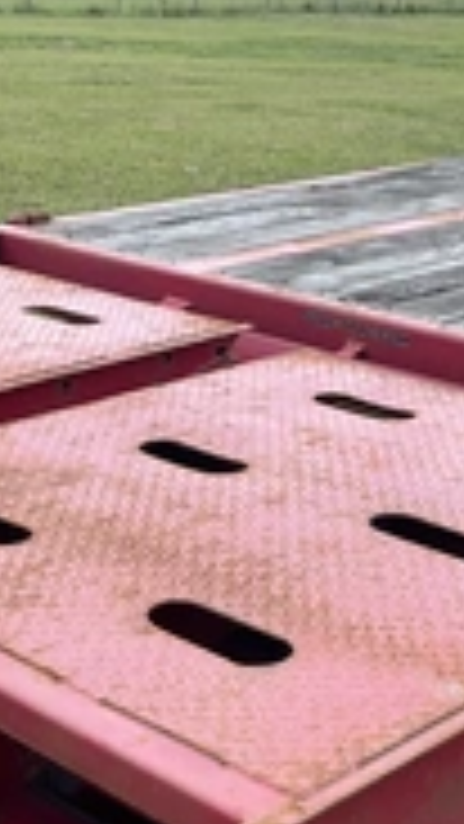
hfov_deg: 17.5
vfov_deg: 30.2
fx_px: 1509
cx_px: 225
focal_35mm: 69
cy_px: 590
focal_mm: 3
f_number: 1.8
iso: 25
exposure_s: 1/739
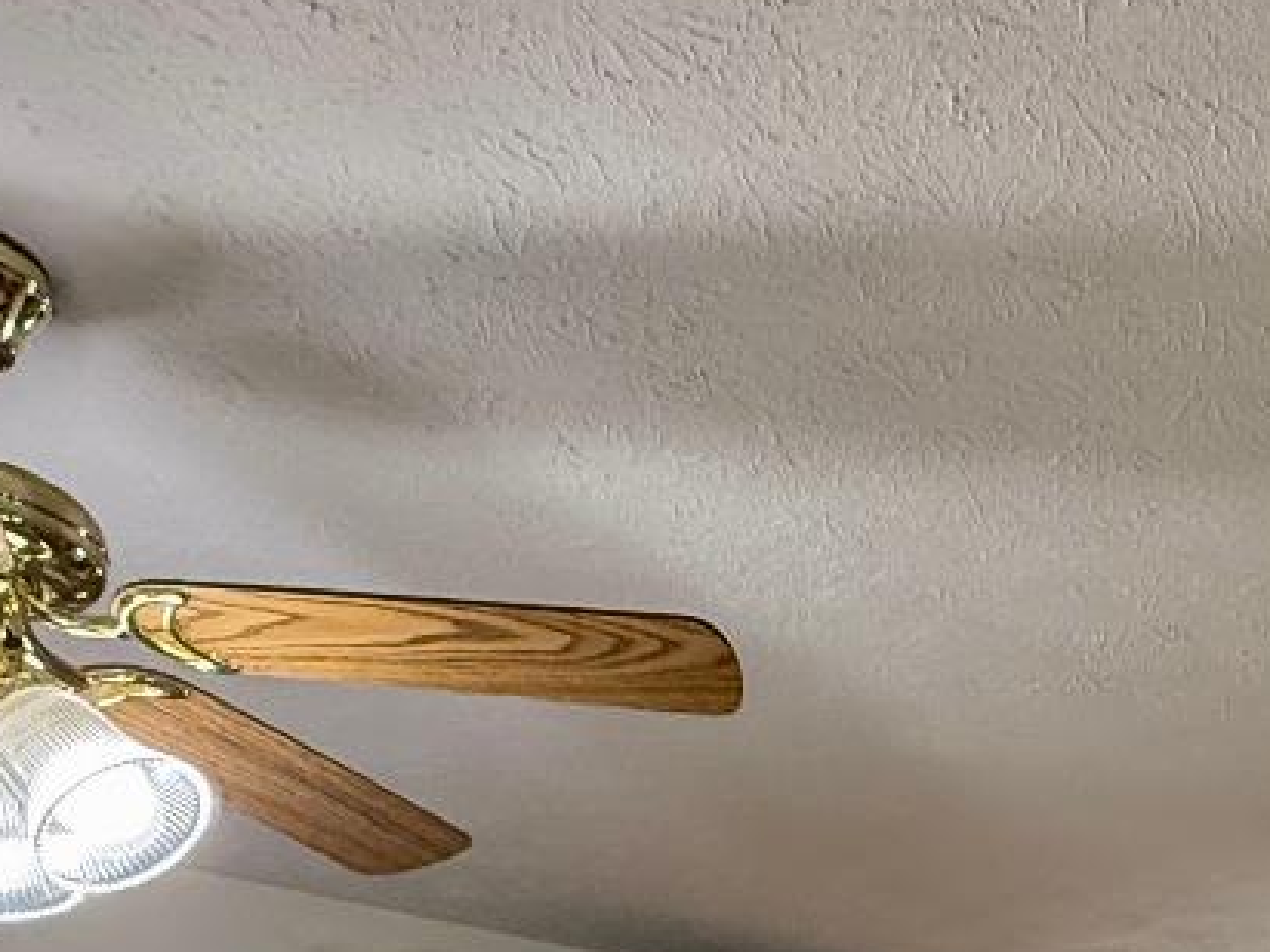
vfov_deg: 22.9
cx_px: 1353
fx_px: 1871
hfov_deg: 33.3
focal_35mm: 51
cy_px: 1443
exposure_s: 1/120
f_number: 2.2
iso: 400
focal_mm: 2.22
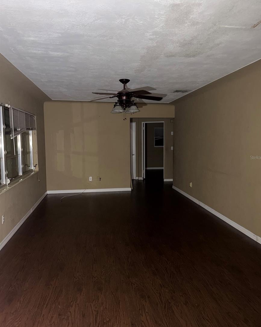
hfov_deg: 54.9
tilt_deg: -5.3
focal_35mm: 26
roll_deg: -0.3
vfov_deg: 66.0
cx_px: 135
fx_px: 251
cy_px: 157
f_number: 1.78
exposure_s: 1/11
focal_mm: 6.76
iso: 250
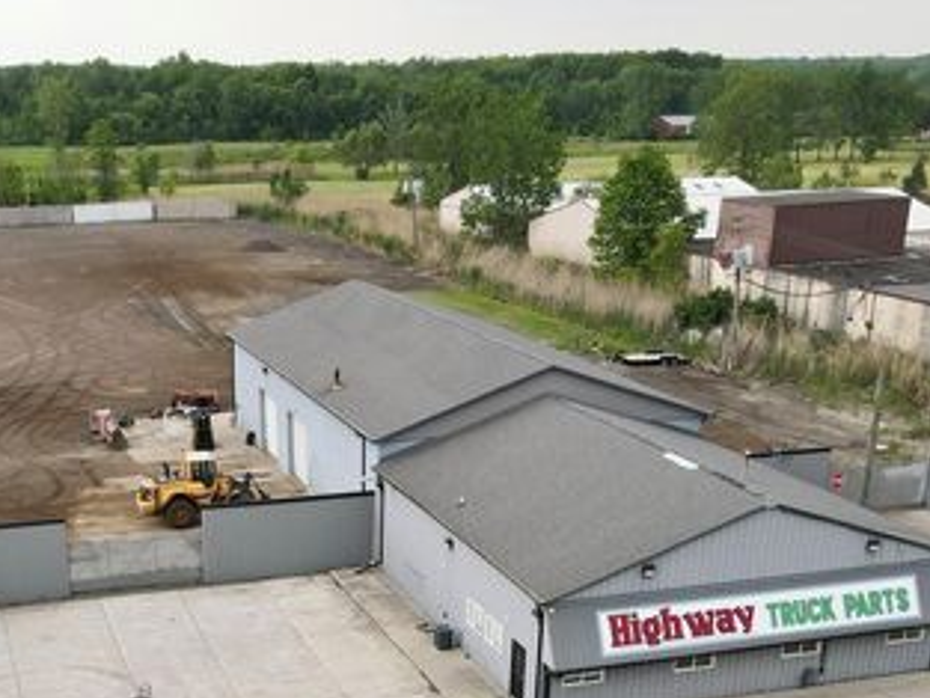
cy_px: 662
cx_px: 318
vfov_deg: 28.3
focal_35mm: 49
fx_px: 1317
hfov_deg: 38.5
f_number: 2.8
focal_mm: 4.5
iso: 100
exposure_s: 1/240
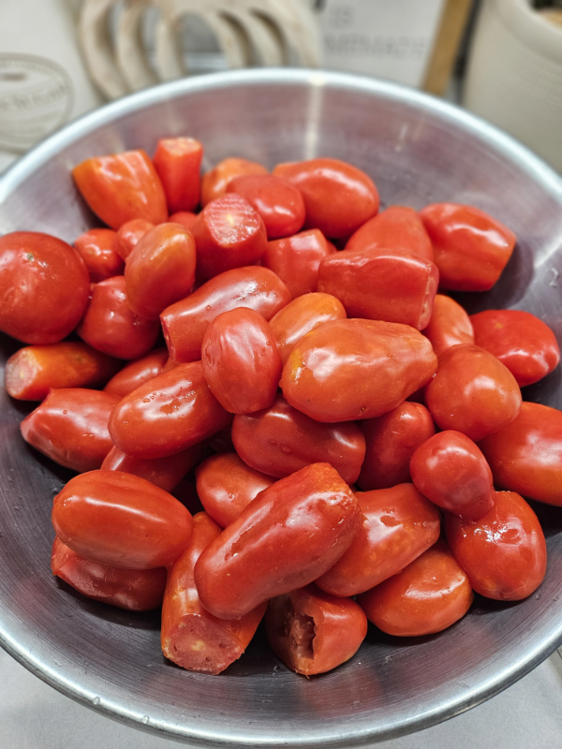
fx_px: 498
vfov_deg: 73.9
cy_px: 374
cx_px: 281
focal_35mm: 23
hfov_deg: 58.9
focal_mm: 5.4
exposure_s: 1/120
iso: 200
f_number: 1.8
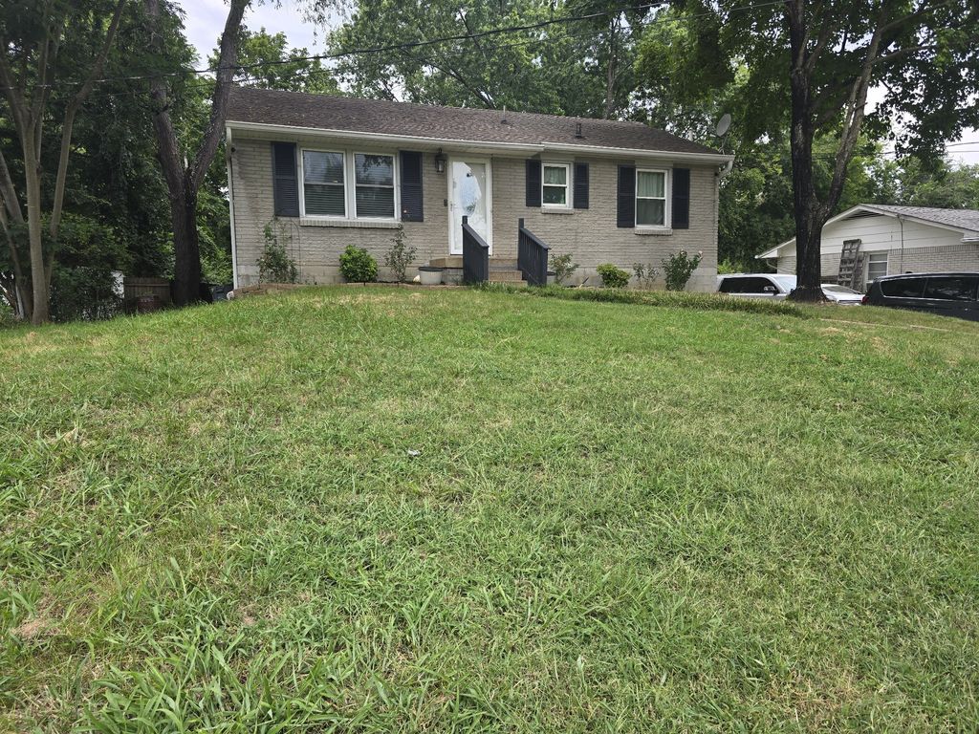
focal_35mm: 23
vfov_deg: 58.9
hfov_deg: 73.9
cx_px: 490
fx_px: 650
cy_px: 367
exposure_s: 1/180
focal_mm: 6.3
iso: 20
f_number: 1.7
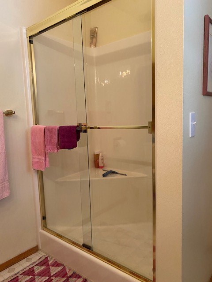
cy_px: 141
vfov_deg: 67.3
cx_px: 106
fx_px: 212
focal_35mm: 26
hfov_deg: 53.1
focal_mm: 4.25
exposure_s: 1/60
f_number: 1.8
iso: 200
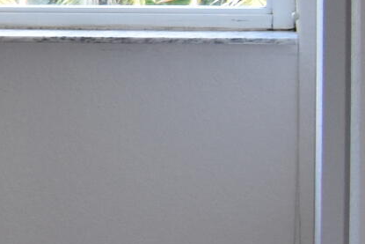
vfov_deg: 7.0
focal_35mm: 195
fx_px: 1978
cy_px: -26
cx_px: -835
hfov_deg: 8.4
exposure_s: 1/200
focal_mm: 18
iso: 720
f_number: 5
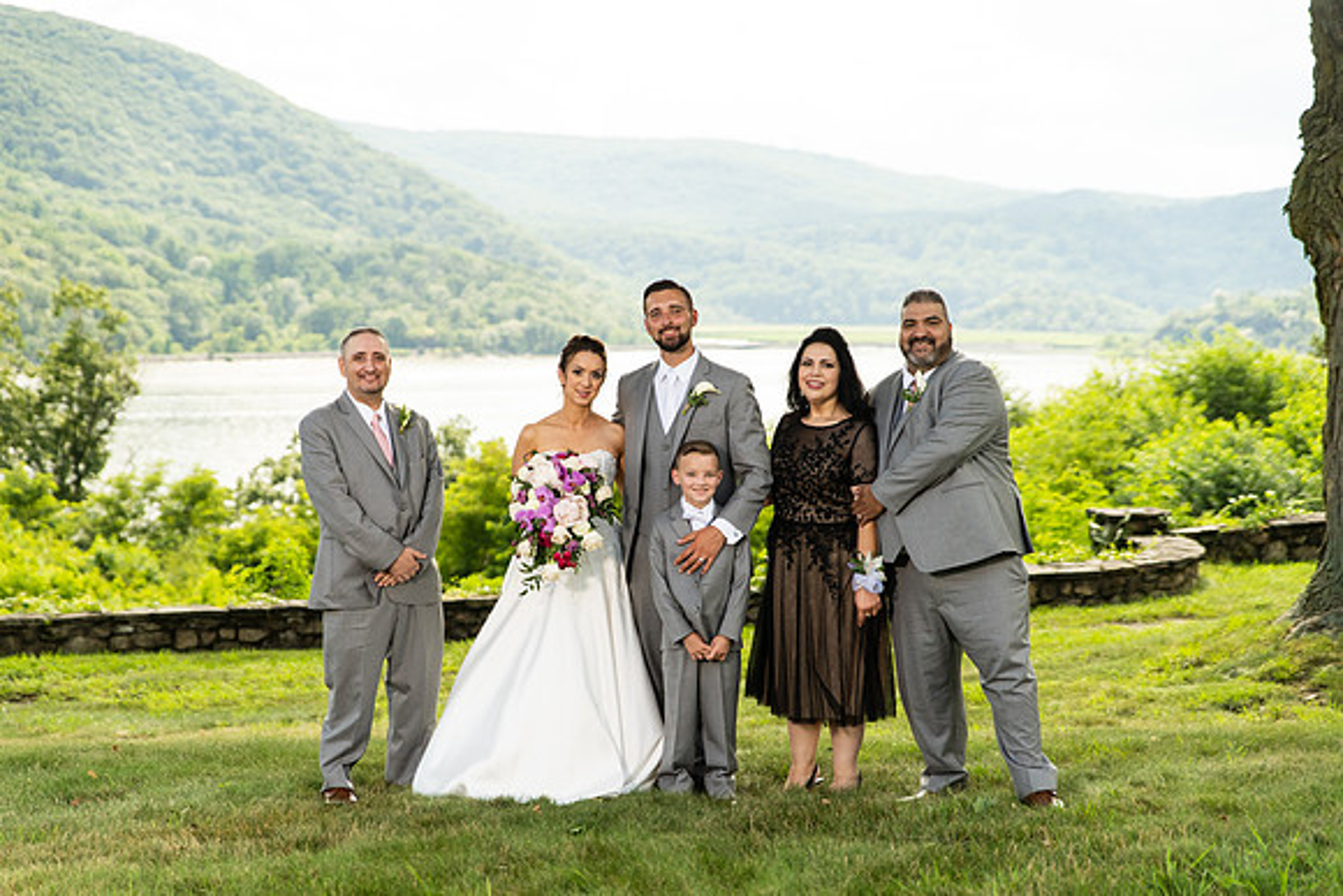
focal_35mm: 70
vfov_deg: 19.5
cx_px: 672
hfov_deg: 28.8
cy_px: 448
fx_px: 2612
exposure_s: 1/4000
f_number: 2.8
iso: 1000
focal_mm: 70
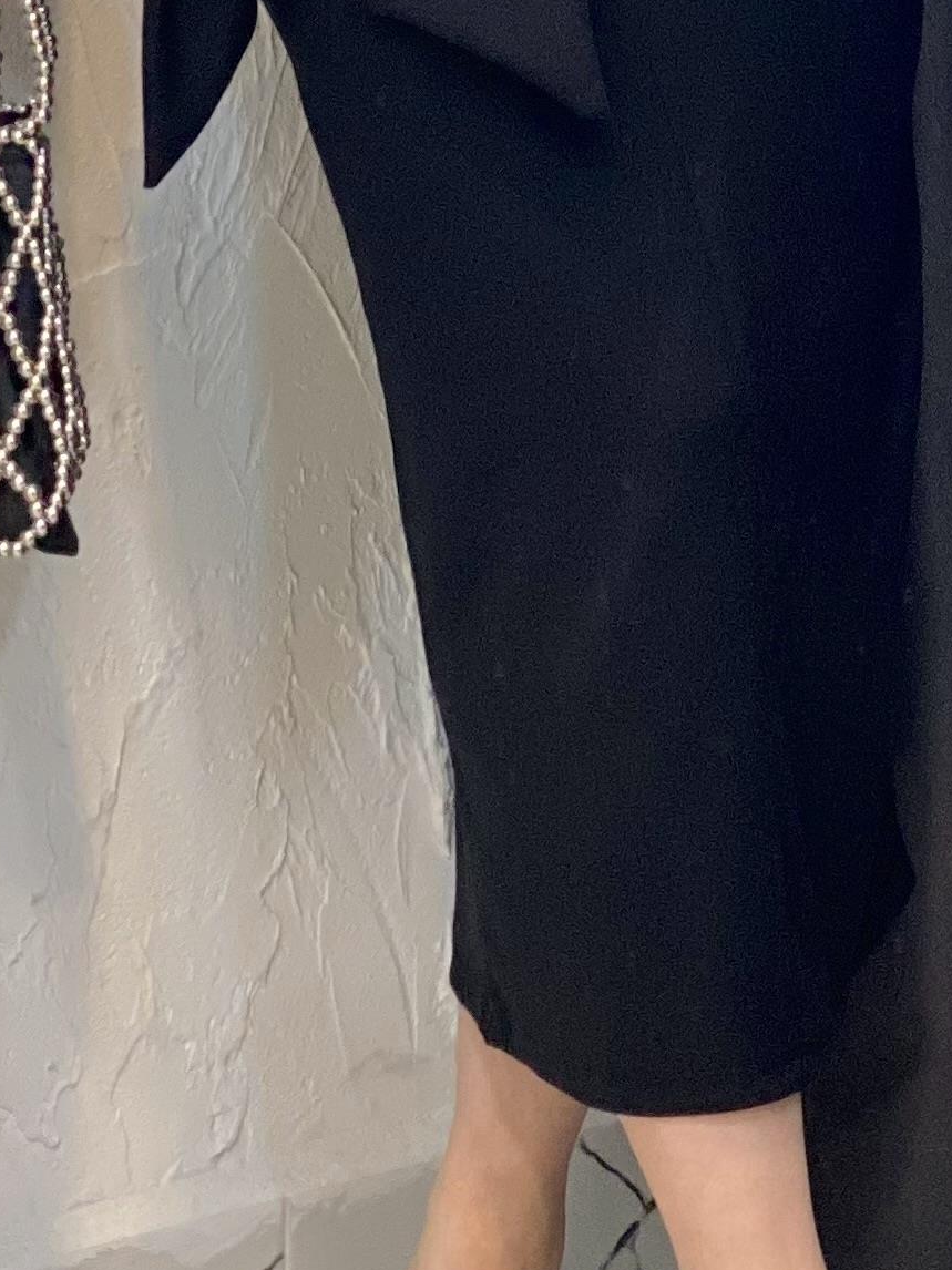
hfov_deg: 8.1
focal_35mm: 183
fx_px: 6713
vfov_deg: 10.6
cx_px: 584
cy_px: -363
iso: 200
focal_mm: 6
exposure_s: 1/100
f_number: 2
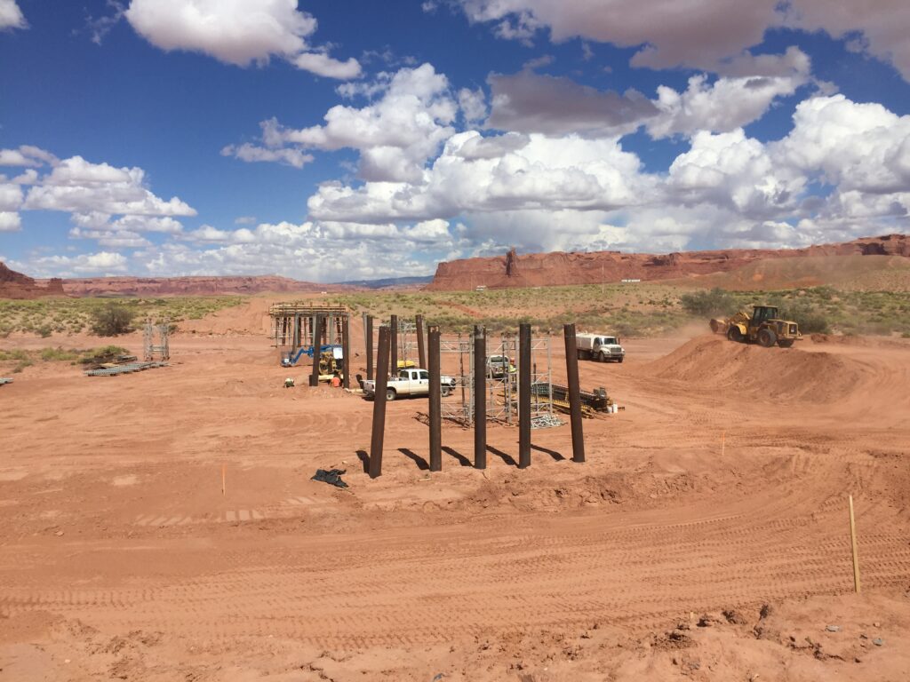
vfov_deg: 48.2
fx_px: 762
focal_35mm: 29
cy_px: 341
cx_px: 455
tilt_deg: -3.8
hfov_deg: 61.7
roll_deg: +0.4
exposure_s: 1/4950
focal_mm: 4.15
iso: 32
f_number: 2.2
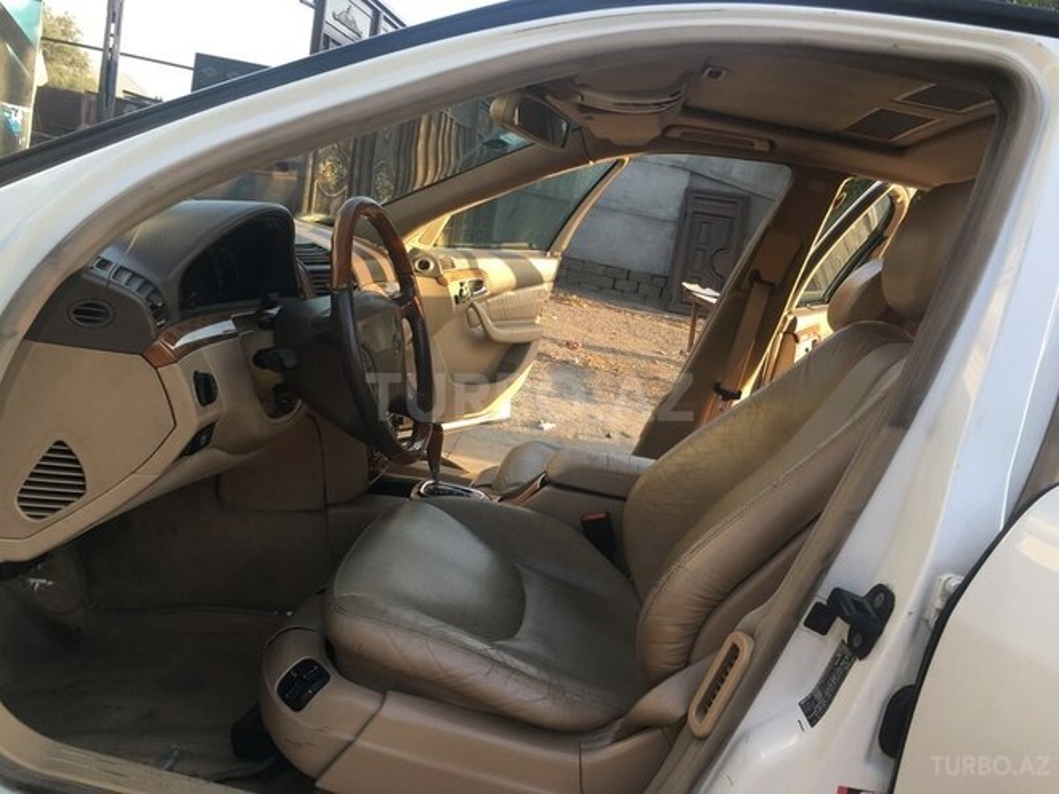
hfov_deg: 61.7
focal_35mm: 29
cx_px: 530
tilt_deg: -10.6
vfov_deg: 48.2
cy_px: 397
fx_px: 887
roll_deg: -11.8
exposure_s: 1/120
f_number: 2.2
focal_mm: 4.15
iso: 25
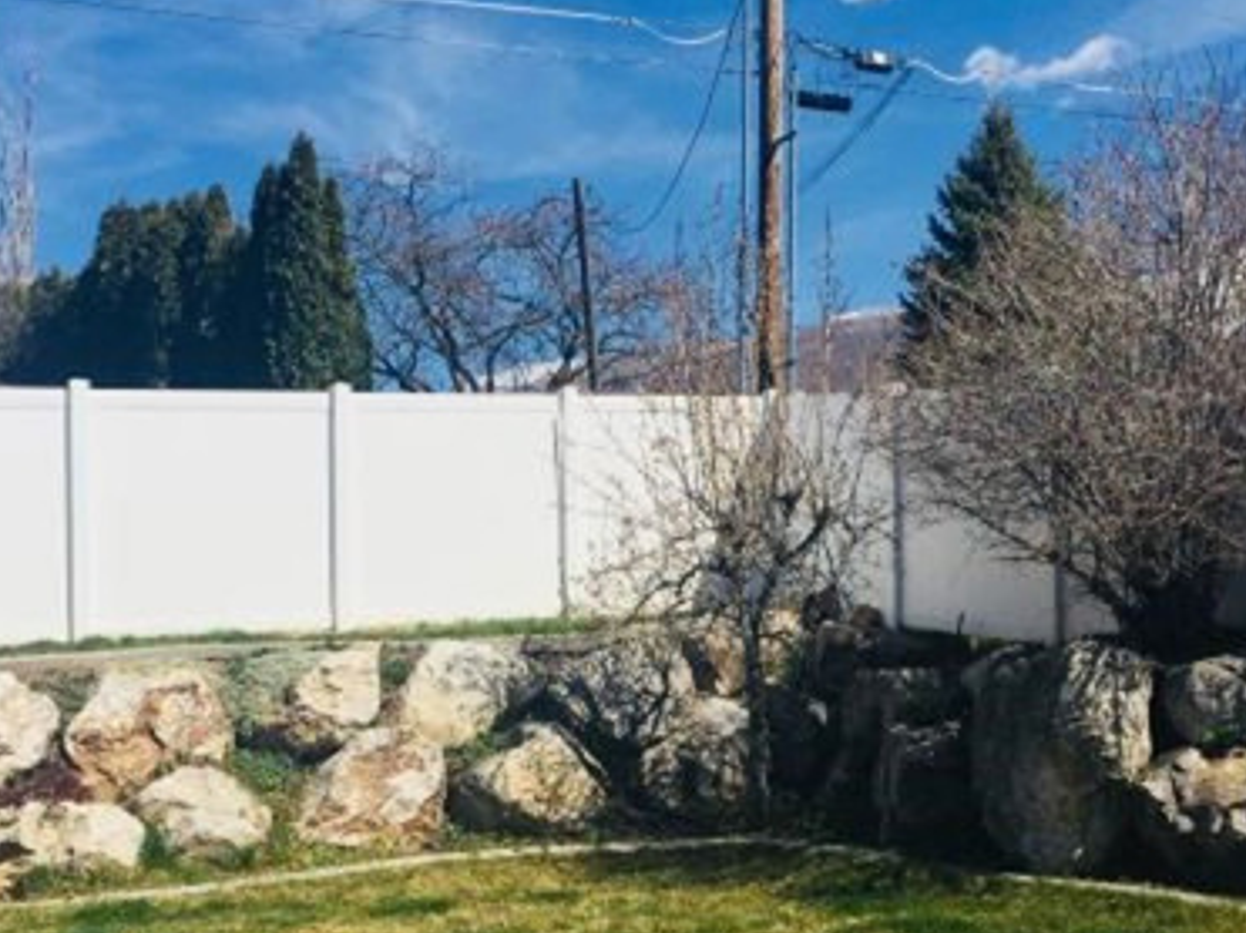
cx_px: 638
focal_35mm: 50
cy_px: 661
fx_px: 1799
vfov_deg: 28.8
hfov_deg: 38.2
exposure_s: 1/4950
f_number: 2.2
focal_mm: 4.15
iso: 32
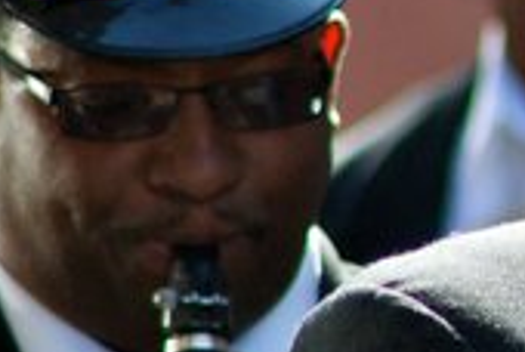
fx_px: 17793
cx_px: 1563
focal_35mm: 1218
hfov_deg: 1.7
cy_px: 23
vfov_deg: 1.1
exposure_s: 1/500
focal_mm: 135
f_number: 4.2
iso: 400
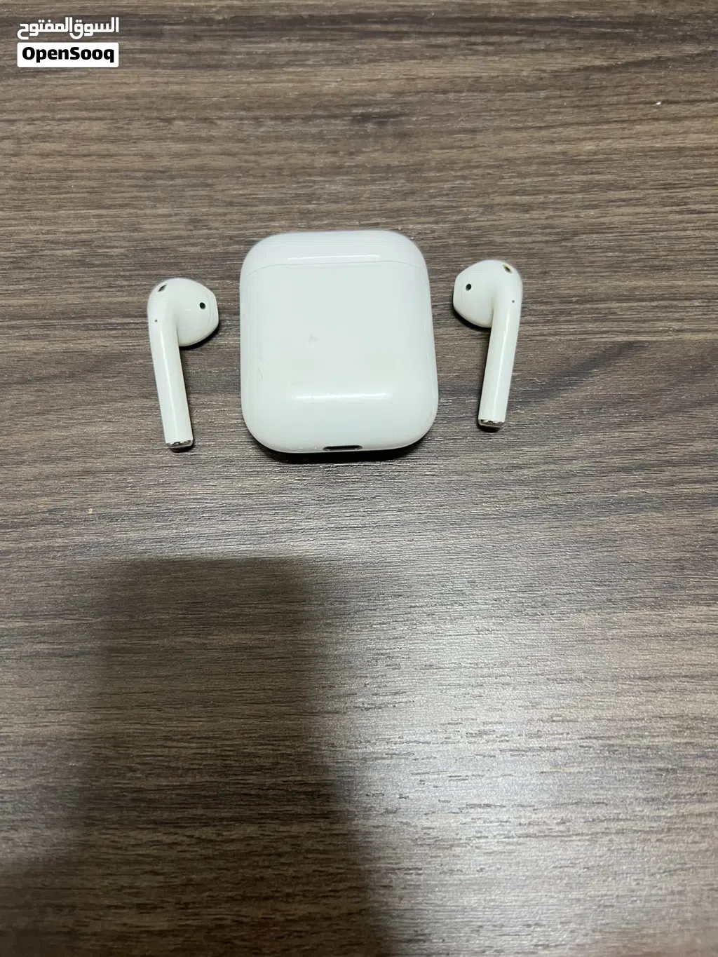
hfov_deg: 53.1
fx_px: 719
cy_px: 478
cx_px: 359
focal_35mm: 26
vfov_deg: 67.3
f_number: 1.5
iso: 125
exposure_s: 1/50
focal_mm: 5.7
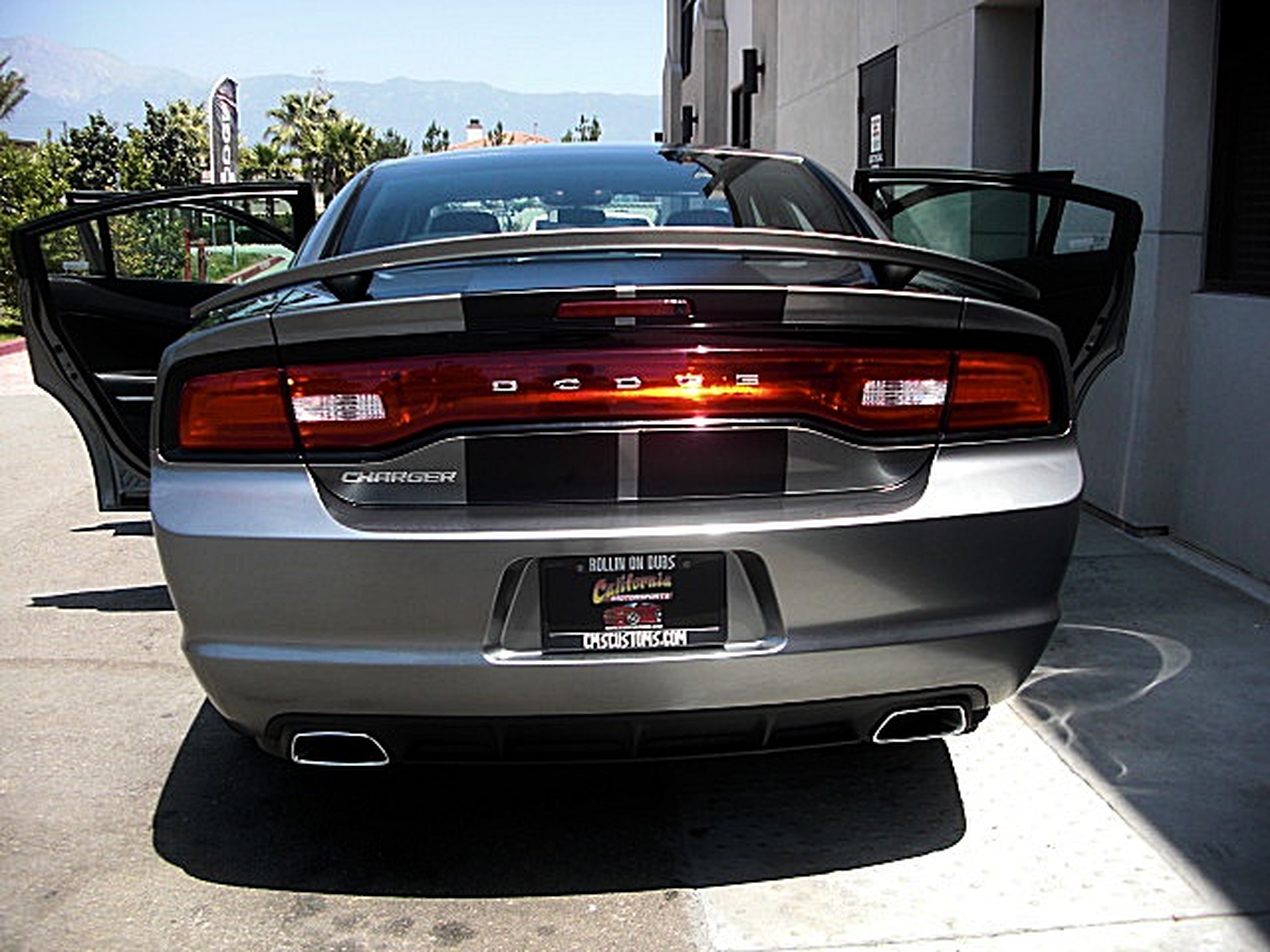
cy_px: 476
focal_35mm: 36
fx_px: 1321
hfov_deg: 51.4
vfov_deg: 39.7
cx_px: 635
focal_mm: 6.3
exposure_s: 1/500
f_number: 2.8
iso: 50
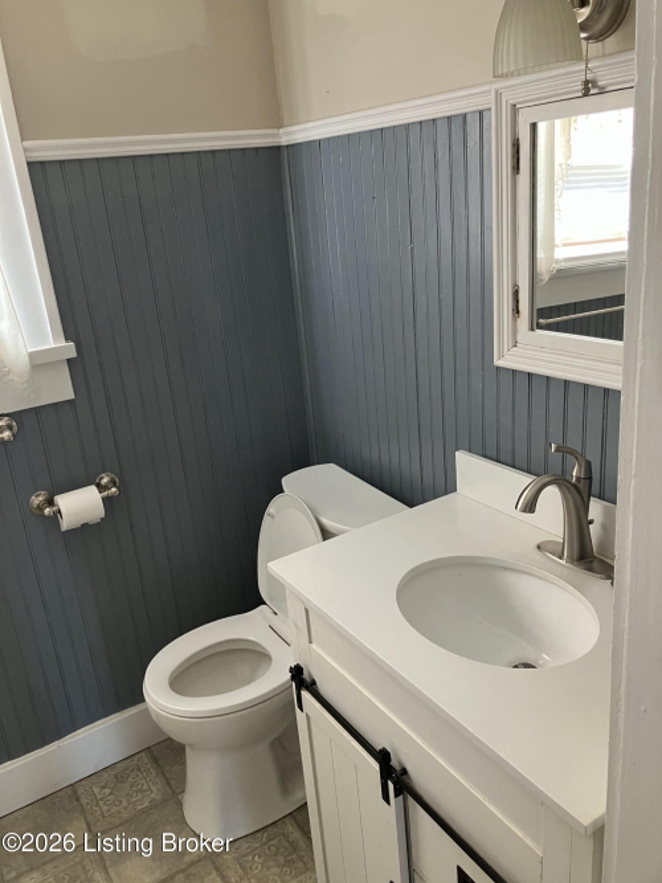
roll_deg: +6.7
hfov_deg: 49.7
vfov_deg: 63.5
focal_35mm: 28
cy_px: 442
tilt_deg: -17.7
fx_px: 714
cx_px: 331
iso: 250
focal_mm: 3.99
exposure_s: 1/60.2
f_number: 1.8
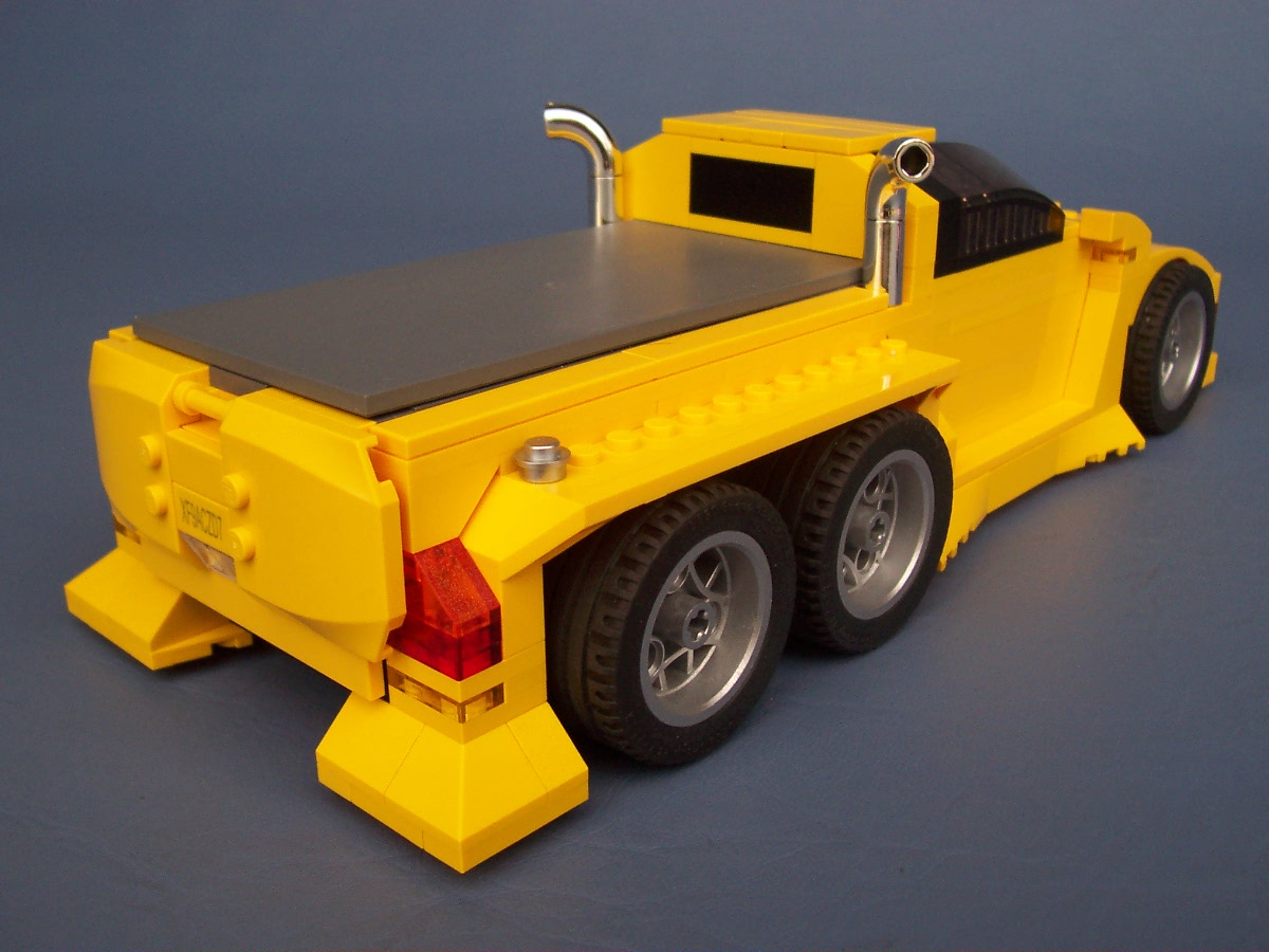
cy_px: 476
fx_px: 1356
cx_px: 634
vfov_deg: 38.7
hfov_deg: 50.1
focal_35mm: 37
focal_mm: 5.6
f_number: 2.8
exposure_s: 1/250
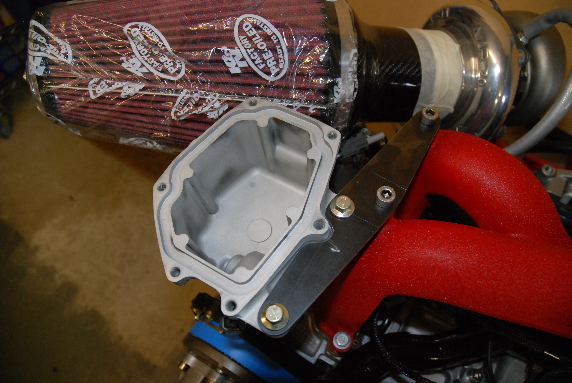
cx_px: 286
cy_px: 192
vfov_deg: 48.0
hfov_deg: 67.3
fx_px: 430
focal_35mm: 27
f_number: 5
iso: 800
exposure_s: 1/60
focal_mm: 18
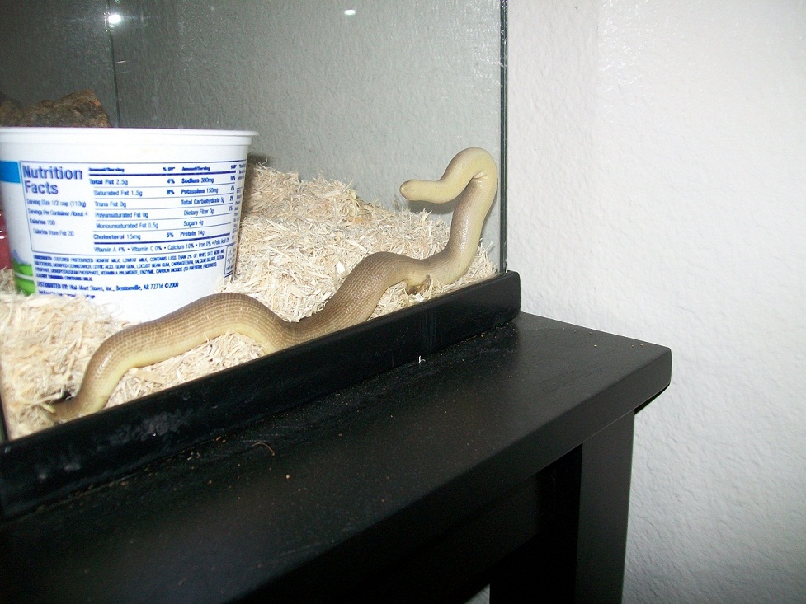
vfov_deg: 39.7
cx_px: 403
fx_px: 838
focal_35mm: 36
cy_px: 302
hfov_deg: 51.3
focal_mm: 6
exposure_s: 1/60
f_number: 2.7
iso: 64
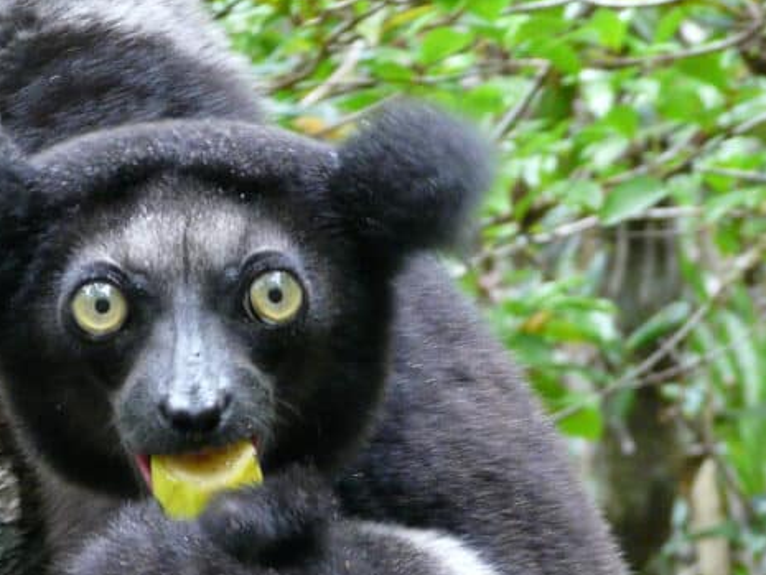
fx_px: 4493
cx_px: 199
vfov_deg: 7.3
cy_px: 428
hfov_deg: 9.7
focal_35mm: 203
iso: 400
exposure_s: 1/25
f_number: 3.6
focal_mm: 20.2
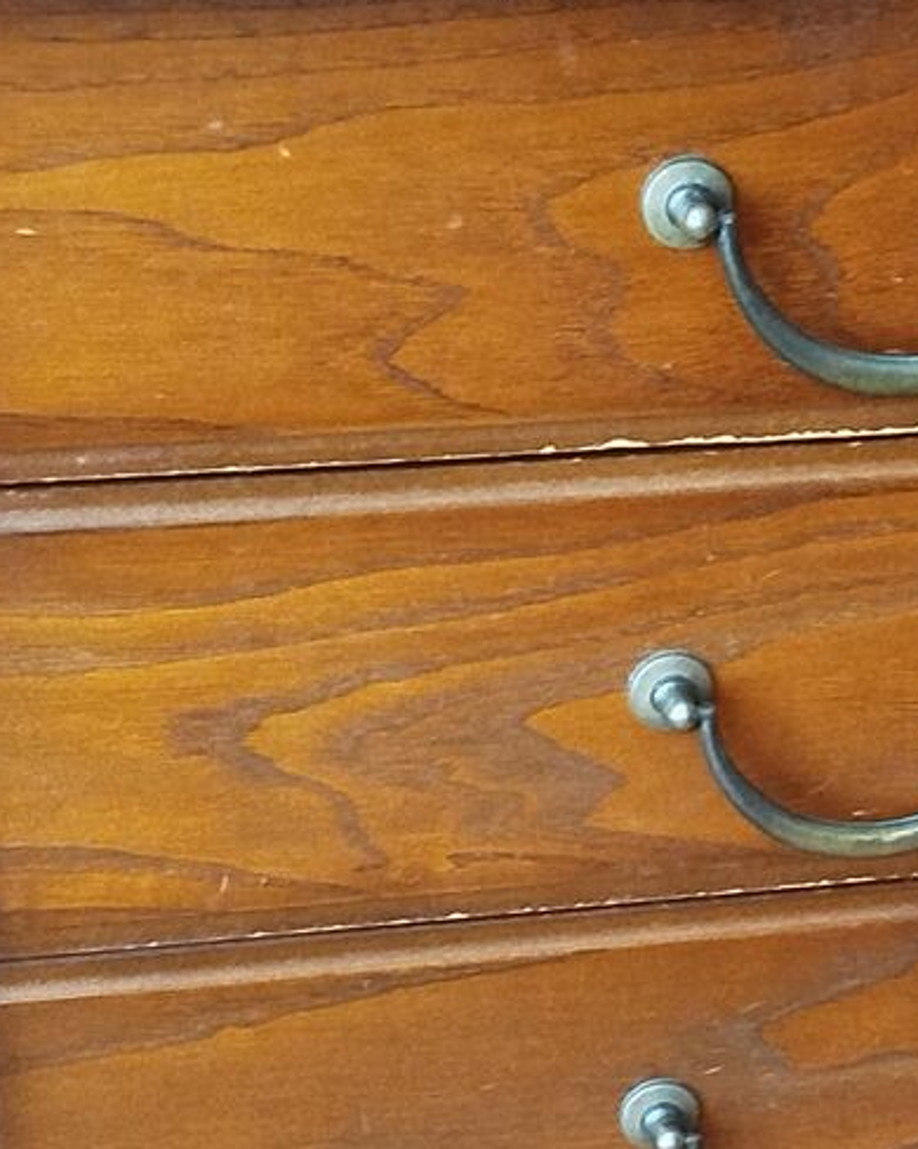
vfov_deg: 19.9
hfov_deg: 15.9
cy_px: 829
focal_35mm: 96
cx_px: 697
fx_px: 3262
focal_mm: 5.31
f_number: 1.7
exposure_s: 1/17
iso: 800
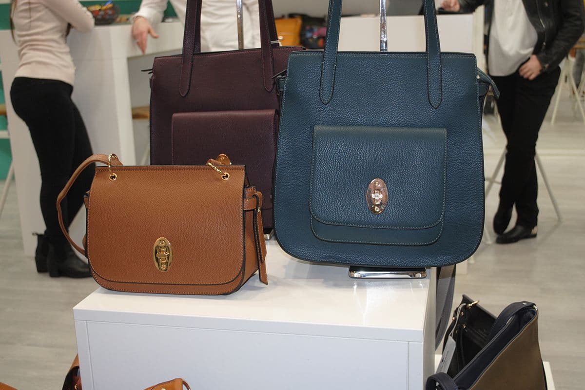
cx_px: 292
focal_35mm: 45
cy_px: 195
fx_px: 731
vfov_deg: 29.9
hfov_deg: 43.6
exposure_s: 1/60
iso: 200
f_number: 4.5
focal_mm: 30
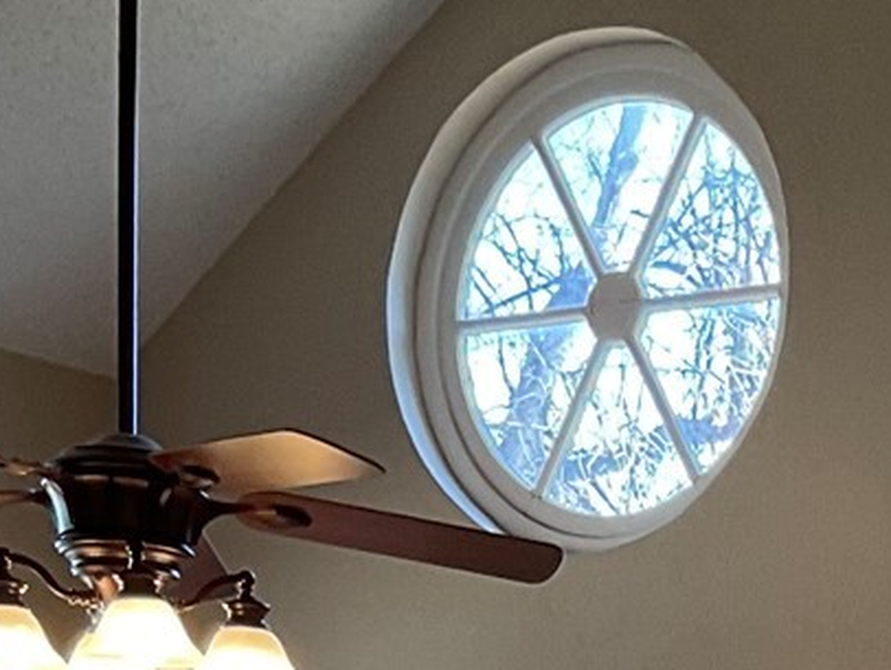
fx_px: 3528
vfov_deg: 9.8
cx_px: 1304
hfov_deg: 13.6
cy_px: 1461
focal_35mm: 137
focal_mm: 3
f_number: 1.8
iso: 40
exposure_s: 1/60
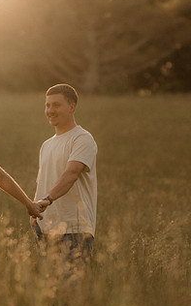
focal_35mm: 185
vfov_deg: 11.3
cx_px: 83
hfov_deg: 7.1
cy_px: 211
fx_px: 1544
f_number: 2
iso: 250
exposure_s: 1/1000
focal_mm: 85
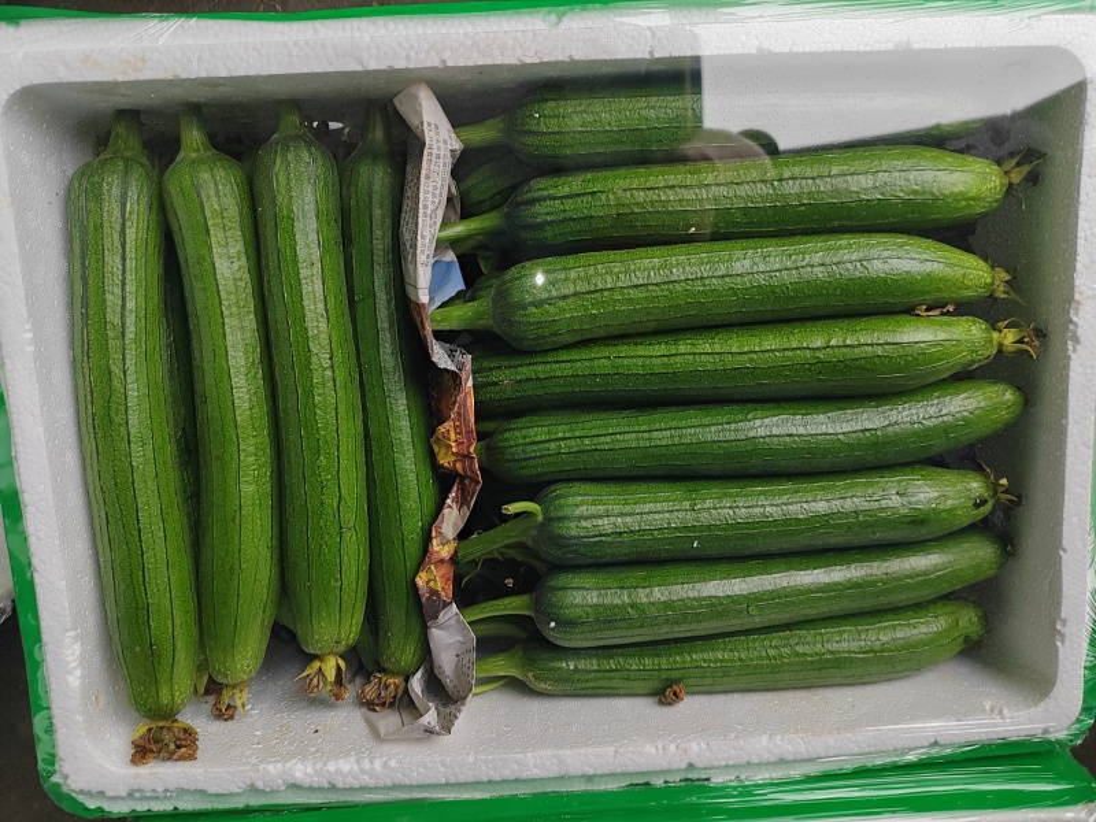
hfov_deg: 65.3
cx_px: 548
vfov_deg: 51.4
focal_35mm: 27
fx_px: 855
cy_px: 411
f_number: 1.8
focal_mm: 6.14
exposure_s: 1/100
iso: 80
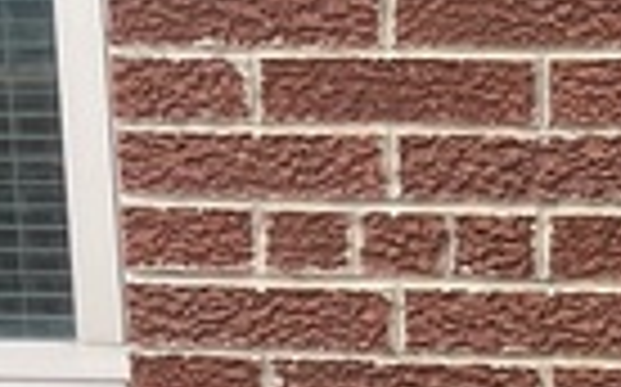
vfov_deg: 5.2
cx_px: 1053
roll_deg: -0.2
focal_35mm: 205
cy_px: 1886
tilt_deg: -19.6
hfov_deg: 9.8
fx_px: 3467
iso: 50
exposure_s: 1/1096
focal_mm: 5.1
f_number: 1.6
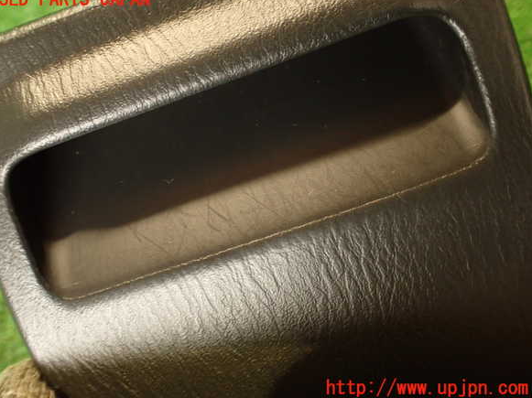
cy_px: 194
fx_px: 476
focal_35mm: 31
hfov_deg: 58.4
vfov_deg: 45.4
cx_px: 258
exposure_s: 1/30
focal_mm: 5.4
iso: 500
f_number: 2.3
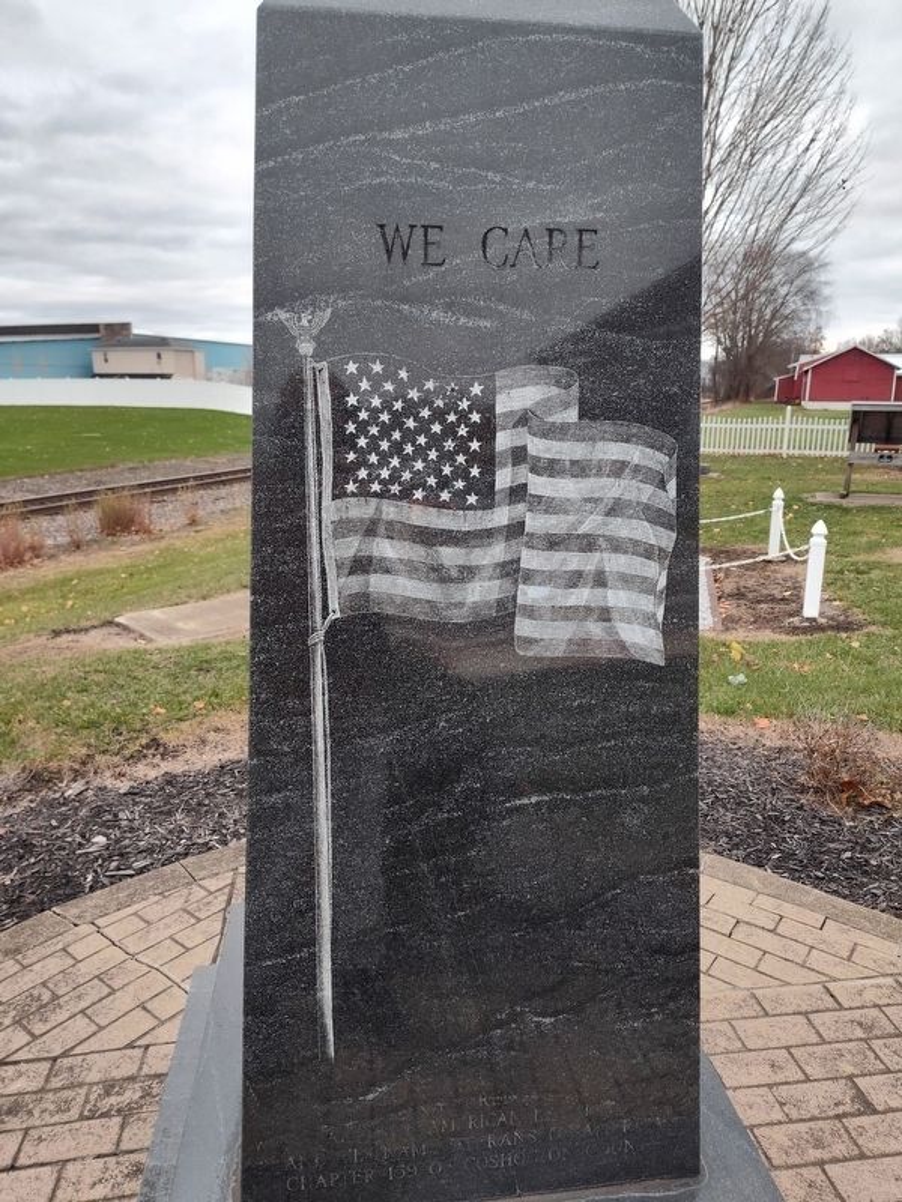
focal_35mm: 23
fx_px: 799
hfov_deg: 58.9
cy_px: 601
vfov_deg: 73.9
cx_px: 451
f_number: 1.8
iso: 319
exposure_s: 1/120
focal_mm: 5.56
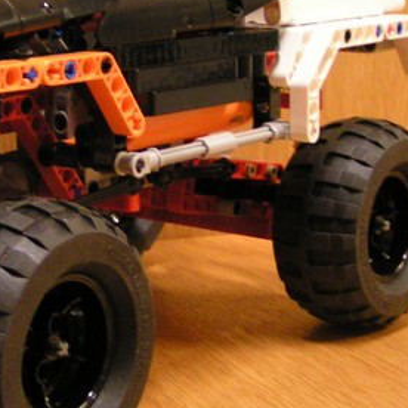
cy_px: 148
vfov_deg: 20.6
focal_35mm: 84
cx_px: 21
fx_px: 1120
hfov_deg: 20.1
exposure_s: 1/4
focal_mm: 6.3
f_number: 2.8
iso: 200
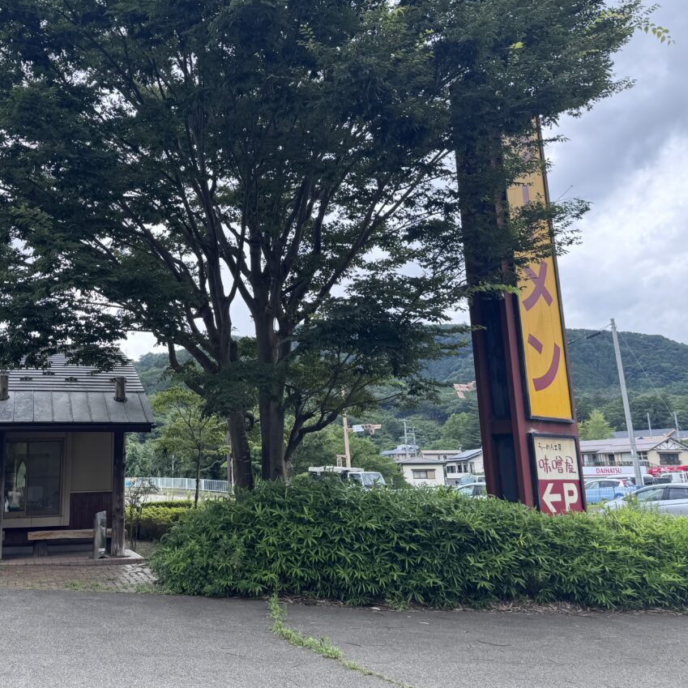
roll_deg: +0.9
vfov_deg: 51.0
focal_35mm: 32
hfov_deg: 49.3
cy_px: 307
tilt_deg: +12.6
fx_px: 720
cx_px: 182
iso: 80
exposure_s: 1/1285
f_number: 1.78
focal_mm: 6.76
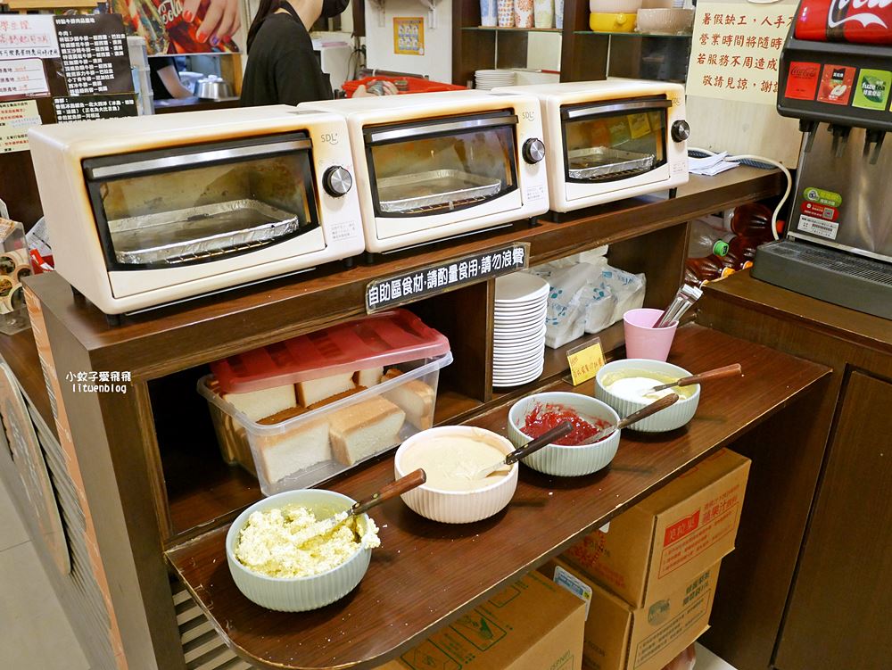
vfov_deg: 49.8
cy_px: 335
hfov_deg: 63.4
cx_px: 446
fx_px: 722
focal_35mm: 28
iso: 1600
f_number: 2.5
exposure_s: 1/60
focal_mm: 14
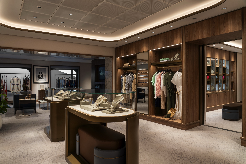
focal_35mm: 24
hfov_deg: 73.7
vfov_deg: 53.1
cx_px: 123
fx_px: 164
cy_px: 82
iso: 100
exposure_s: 1/1.25
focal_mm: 24
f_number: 11
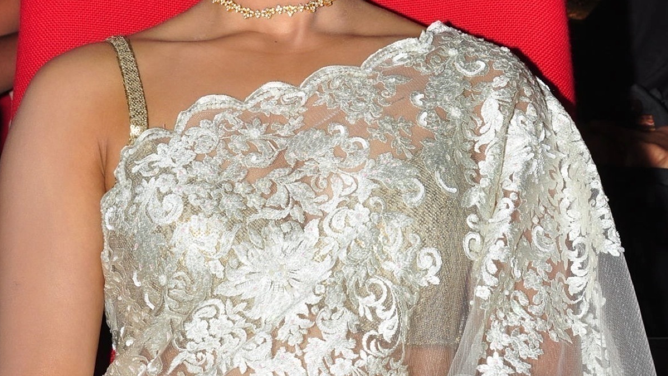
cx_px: 333
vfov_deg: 10.2
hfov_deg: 18.0
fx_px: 2108
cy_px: 91
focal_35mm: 119
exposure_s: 1/125
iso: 400
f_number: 11
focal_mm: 50
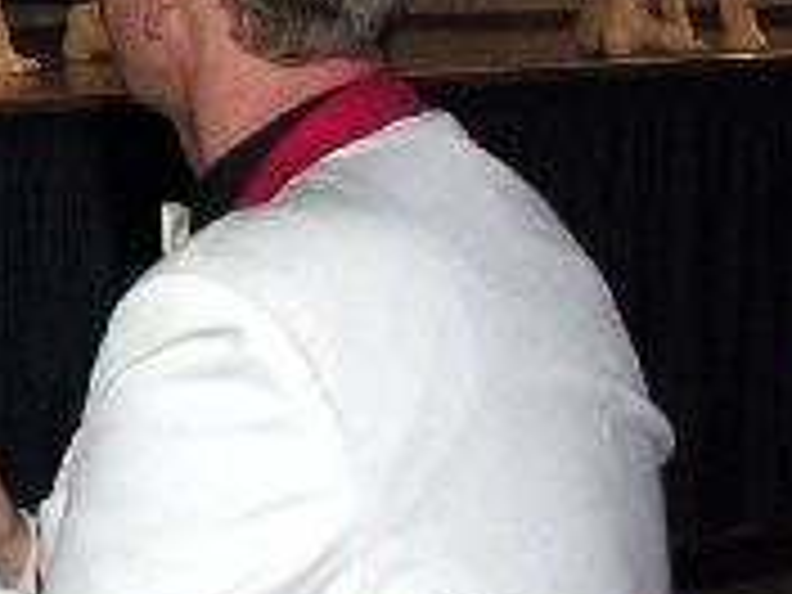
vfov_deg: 9.0
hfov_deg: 11.1
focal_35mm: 163
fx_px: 3729
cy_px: -117
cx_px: -767
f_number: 4
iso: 100
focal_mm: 8.9
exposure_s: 1/60.1
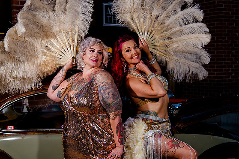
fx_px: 451
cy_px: 67
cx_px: 120
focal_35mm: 68
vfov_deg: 20.0
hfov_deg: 29.7
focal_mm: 55
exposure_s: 1/320
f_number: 4
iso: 640
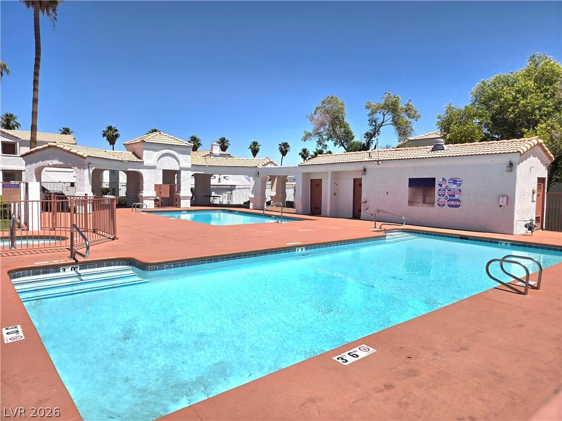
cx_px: 281
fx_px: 373
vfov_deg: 58.9
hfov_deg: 73.9
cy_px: 210
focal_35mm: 23
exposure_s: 1/5000
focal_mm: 5.4
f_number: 1.8
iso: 25
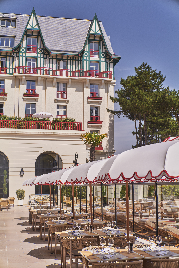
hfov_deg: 37.9
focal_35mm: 35
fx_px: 261
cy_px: 134
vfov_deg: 54.4
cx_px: 90
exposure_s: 1/320
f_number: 11
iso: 100
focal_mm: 35
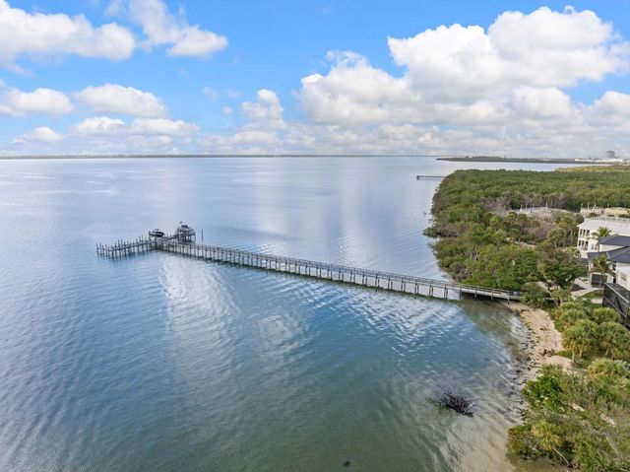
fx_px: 436
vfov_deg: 56.8
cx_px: 315
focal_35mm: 24
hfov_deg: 71.6
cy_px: 236
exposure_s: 1/200
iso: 190
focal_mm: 12.29
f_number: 2.8
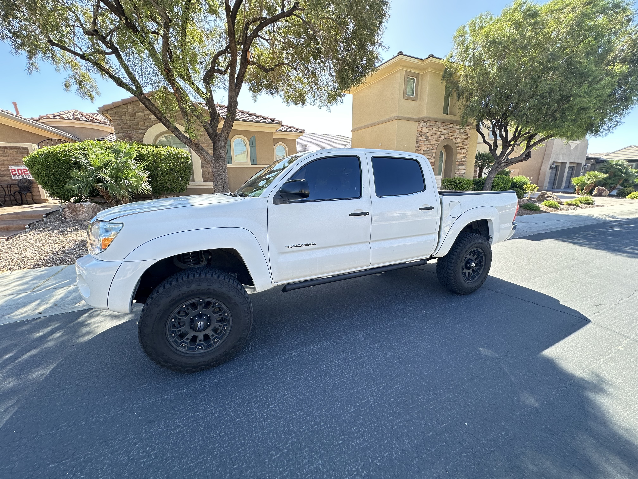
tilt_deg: -13.0
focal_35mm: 14
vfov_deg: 85.7
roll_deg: +0.5
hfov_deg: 102.1
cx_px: 319
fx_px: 258
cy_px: 240
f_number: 2.2
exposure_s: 1/205
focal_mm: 2.22
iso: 40
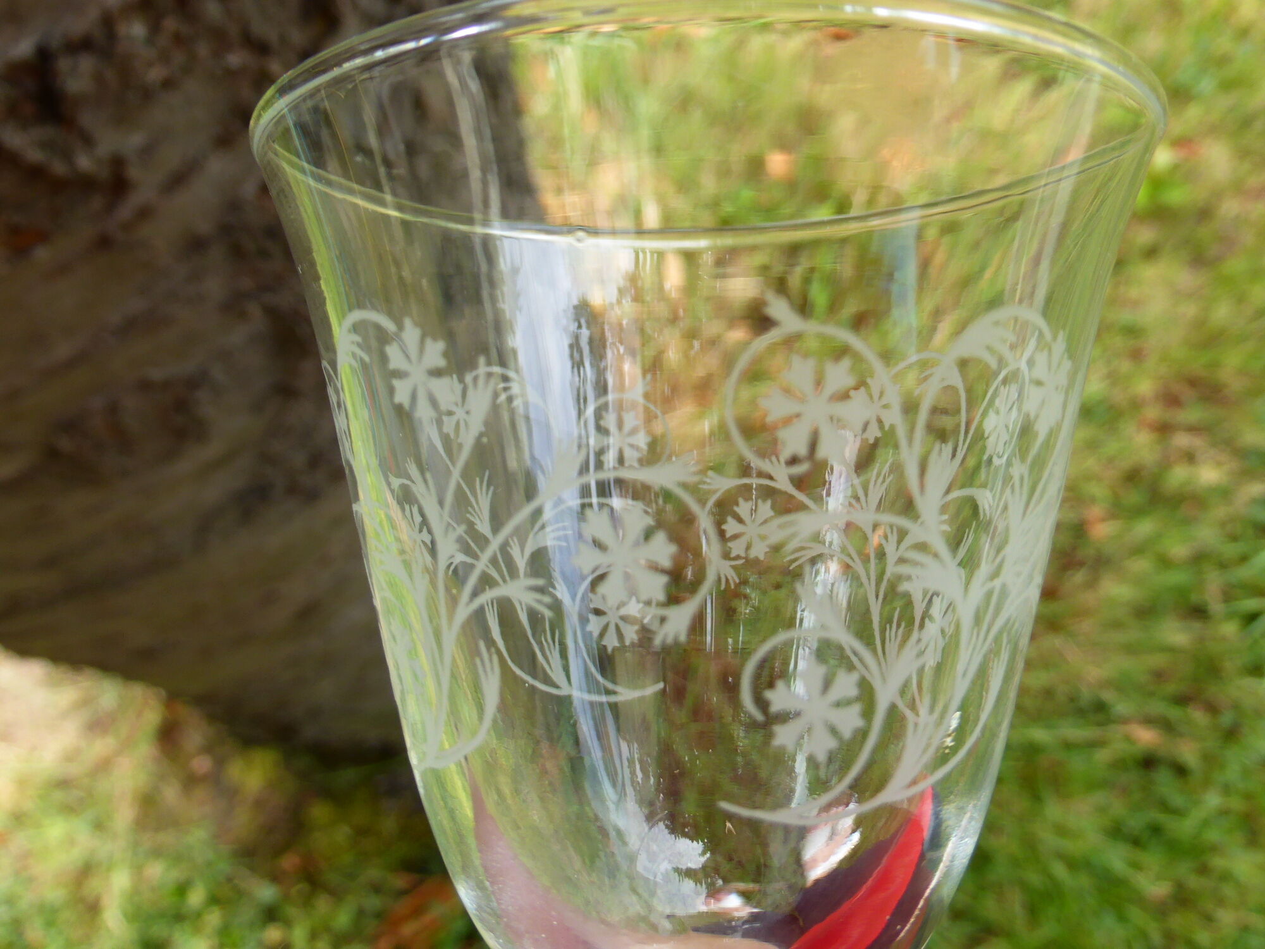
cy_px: 474
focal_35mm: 35
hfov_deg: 52.6
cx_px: 632
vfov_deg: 40.7
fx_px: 1279
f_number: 3.7
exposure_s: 1/160
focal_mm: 6.1
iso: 100
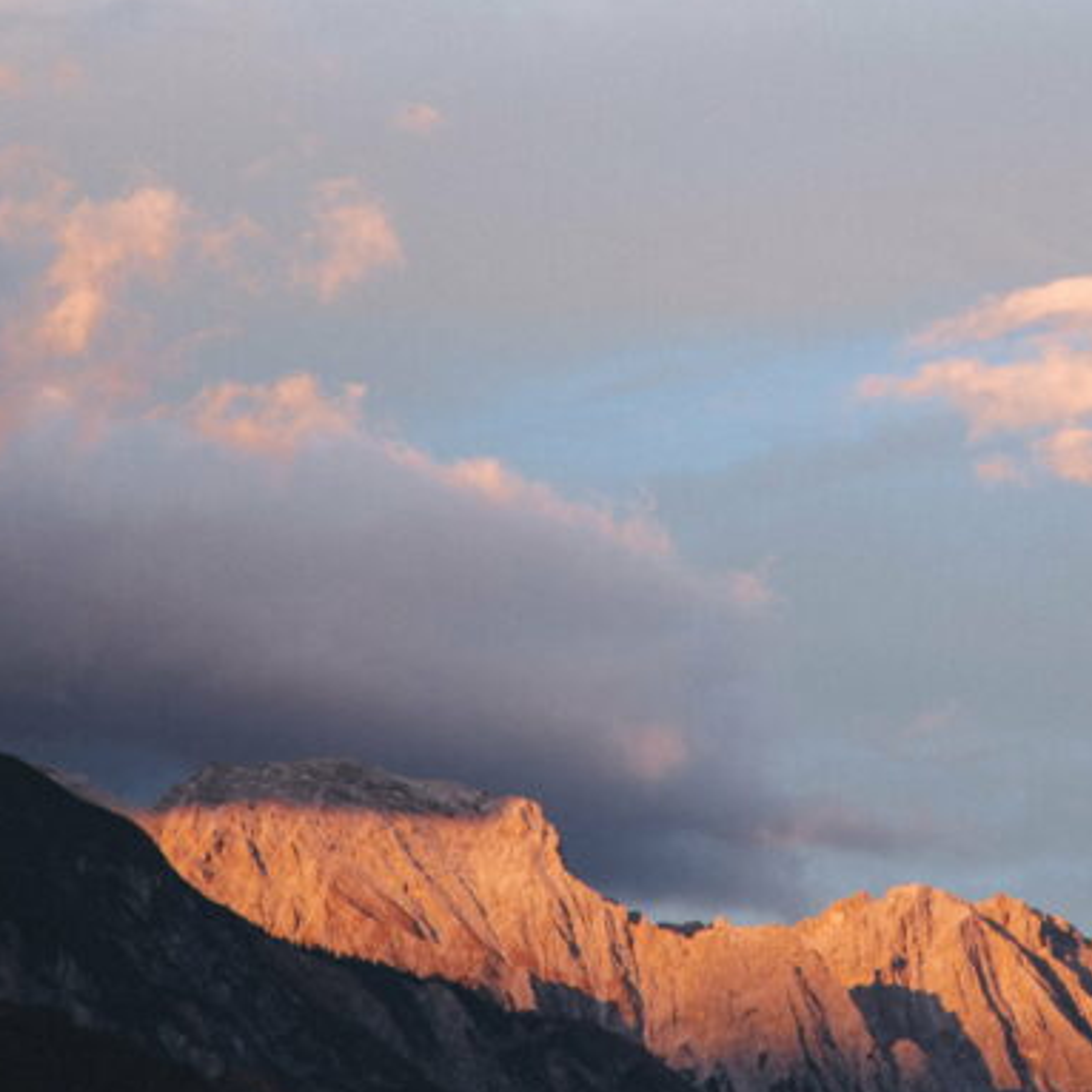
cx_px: 767
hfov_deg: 11.0
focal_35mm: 159
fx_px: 5675
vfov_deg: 10.9
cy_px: -60
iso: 100
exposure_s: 1/320
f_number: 2.8
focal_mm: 70
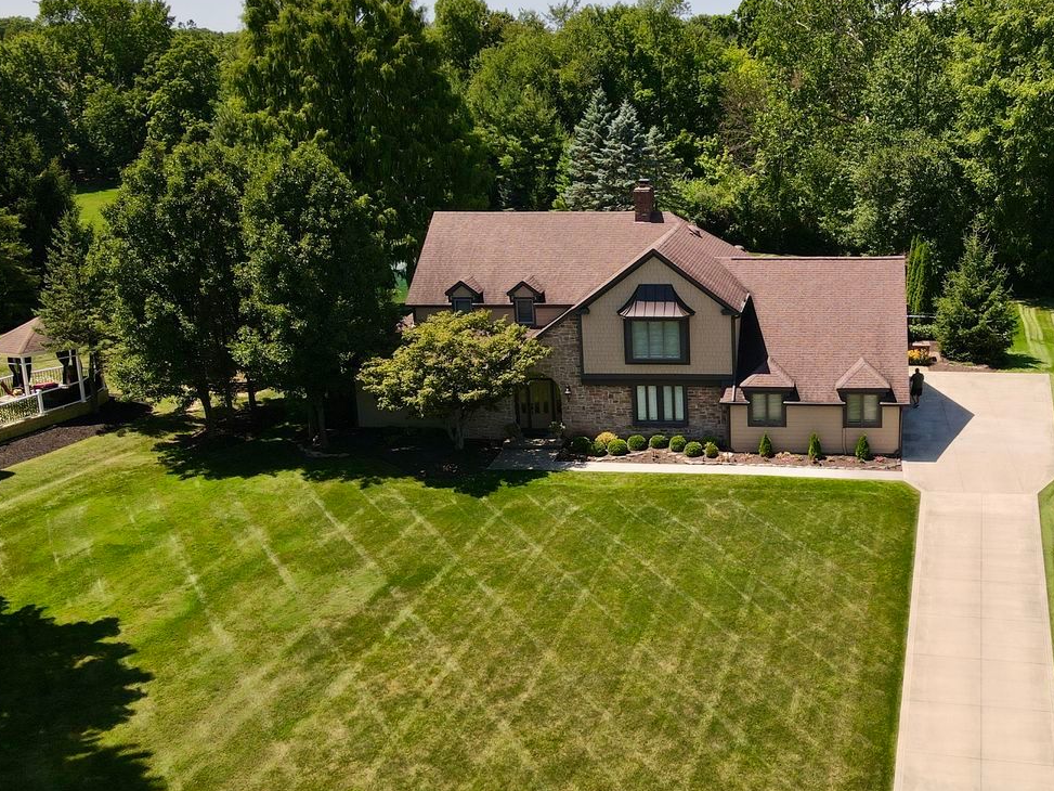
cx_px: 779
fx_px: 1127
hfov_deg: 48.4
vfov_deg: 38.7
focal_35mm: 37
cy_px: 370
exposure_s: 1/40
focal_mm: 4.5
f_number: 2.8
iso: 100
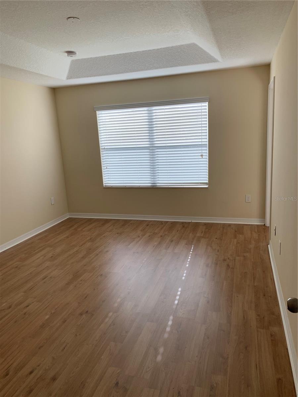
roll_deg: +3.2
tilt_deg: -10.6
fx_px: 298
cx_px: 149
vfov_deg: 67.3
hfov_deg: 53.1
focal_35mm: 26
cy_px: 198
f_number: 1.8
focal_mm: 4.25
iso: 25
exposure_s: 1/186
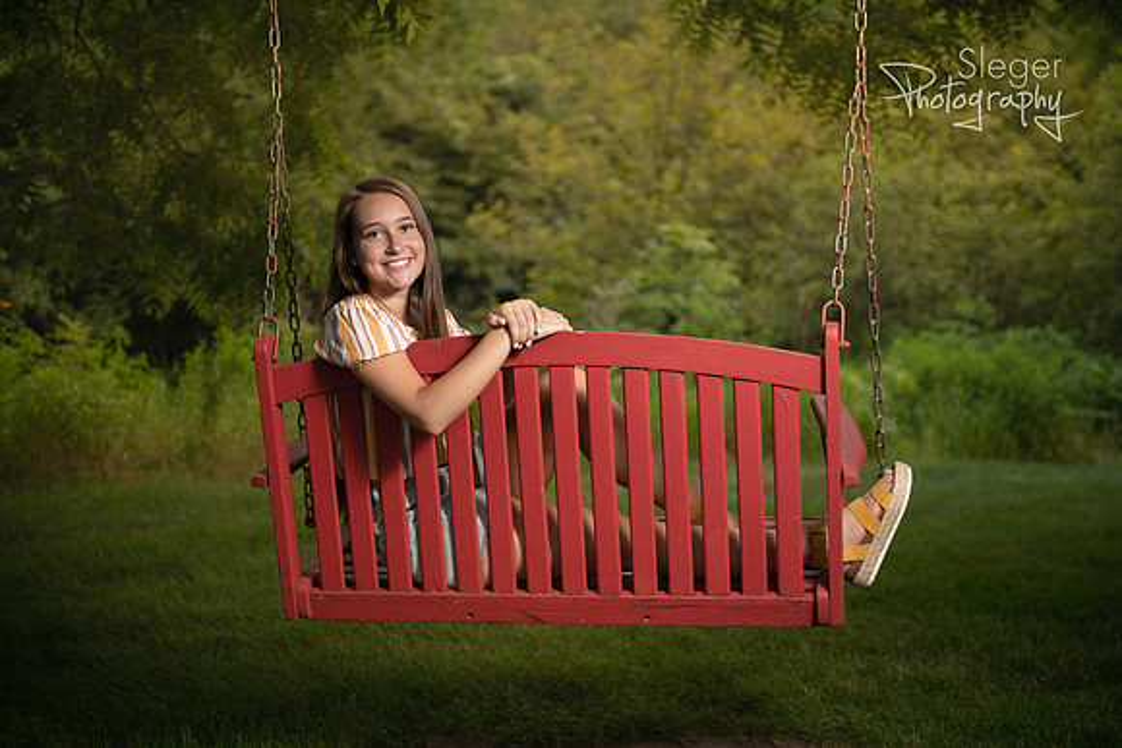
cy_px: 374
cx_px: 561
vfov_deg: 23.4
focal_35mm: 58
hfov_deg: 34.5
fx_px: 1808
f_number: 2.8
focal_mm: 58
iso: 100
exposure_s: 1/80
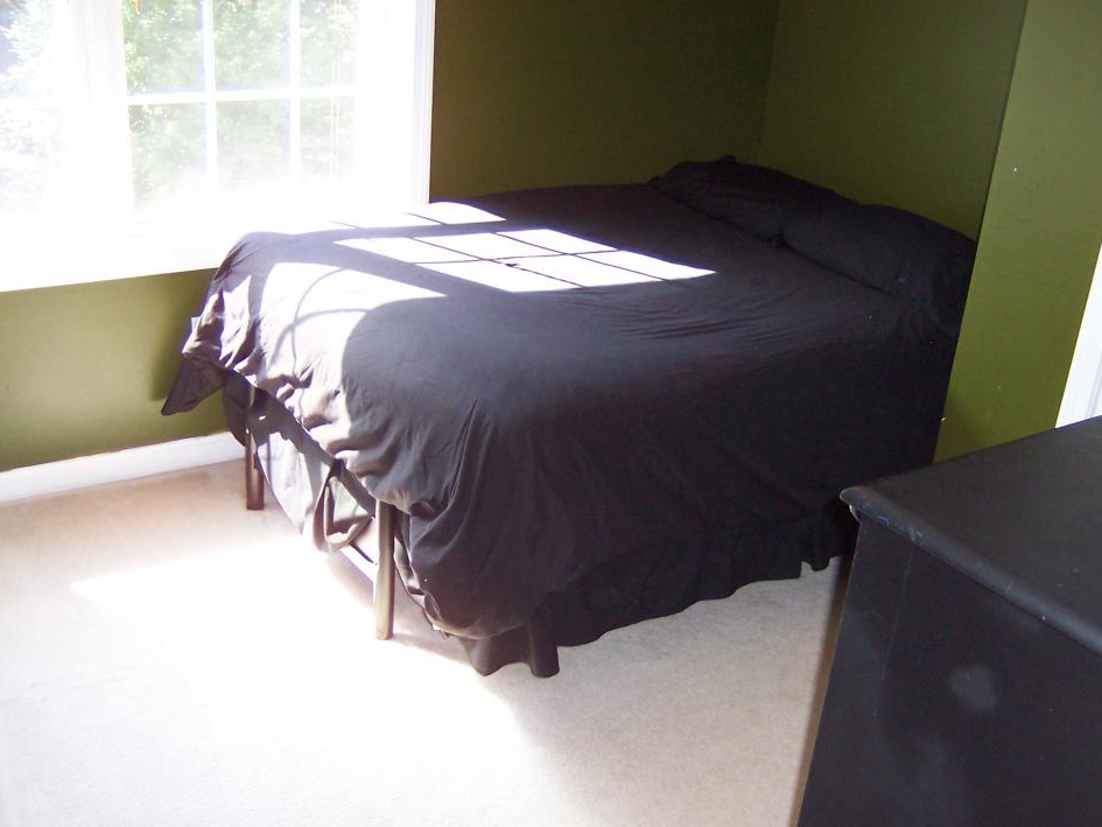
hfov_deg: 47.8
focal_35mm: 39
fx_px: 1242
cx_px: 583
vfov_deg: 36.8
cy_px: 416
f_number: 2.4
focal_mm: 5.6
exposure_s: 1/60
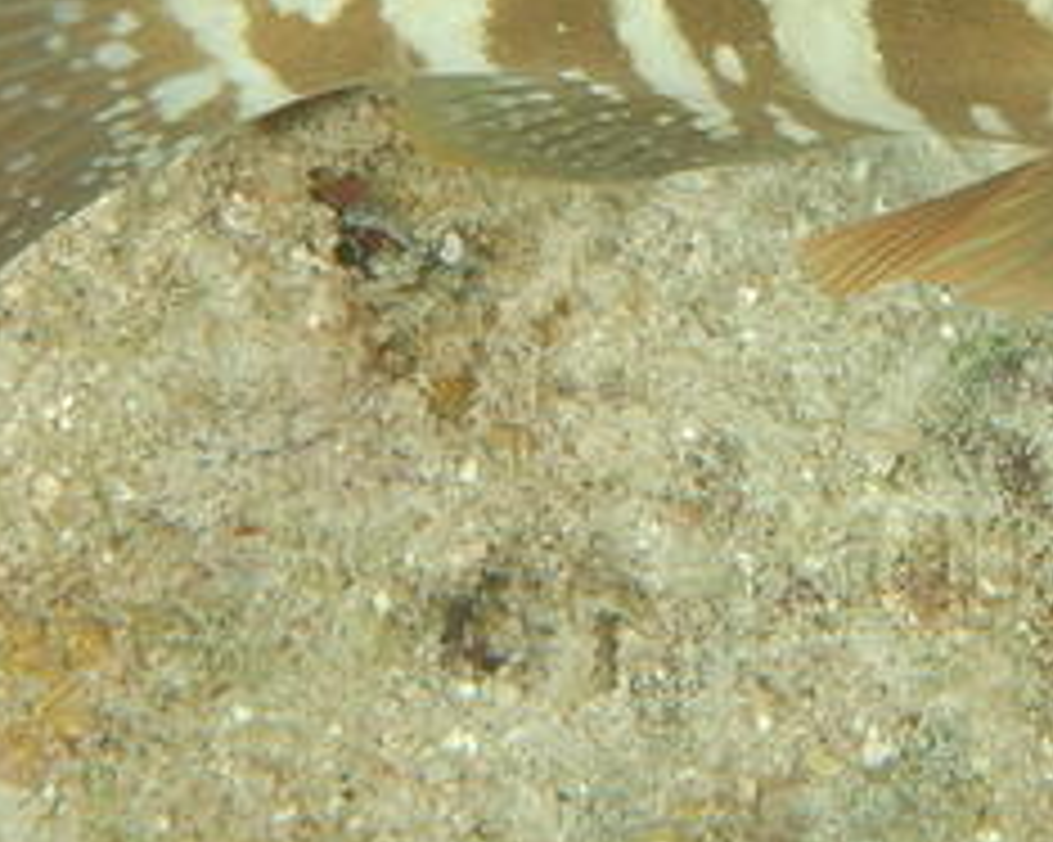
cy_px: -95
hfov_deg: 10.8
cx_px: 1062
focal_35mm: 177
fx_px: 5514
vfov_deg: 8.7
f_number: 9
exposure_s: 1/250
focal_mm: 46
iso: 100
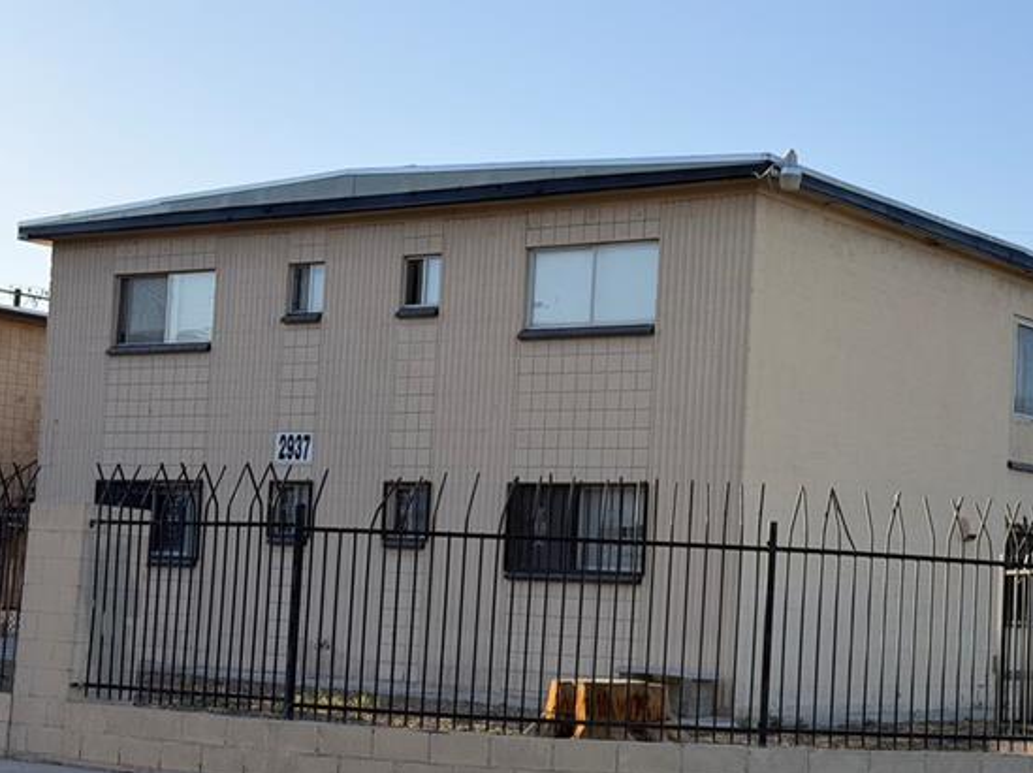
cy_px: 472
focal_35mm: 70
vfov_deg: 21.0
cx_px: 721
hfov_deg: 27.6
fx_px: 2088
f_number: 1.78
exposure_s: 1/1980
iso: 64
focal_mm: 6.76
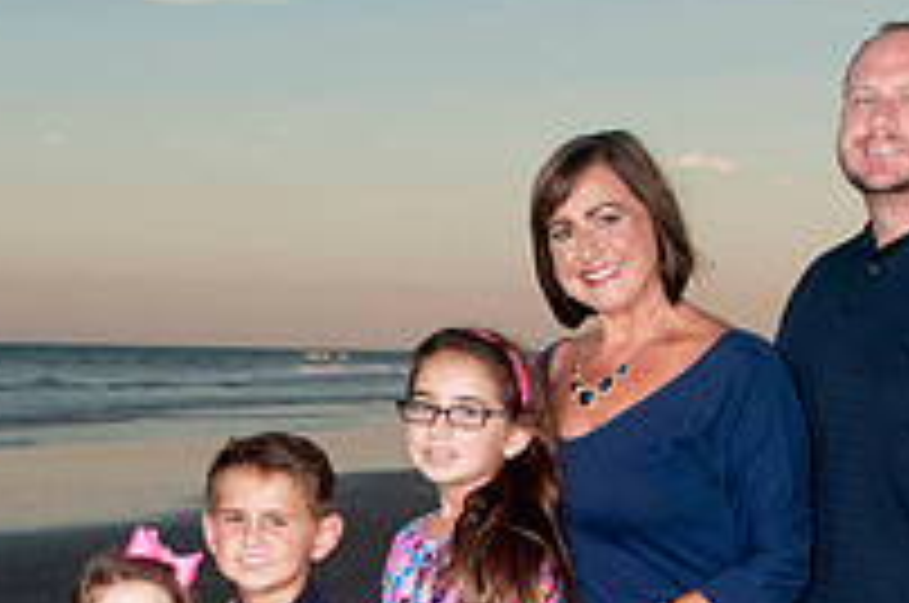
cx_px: 297
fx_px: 2823
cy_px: 583
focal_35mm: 112
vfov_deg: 12.1
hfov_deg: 18.2
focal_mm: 26
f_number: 8
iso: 200
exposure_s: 1/160
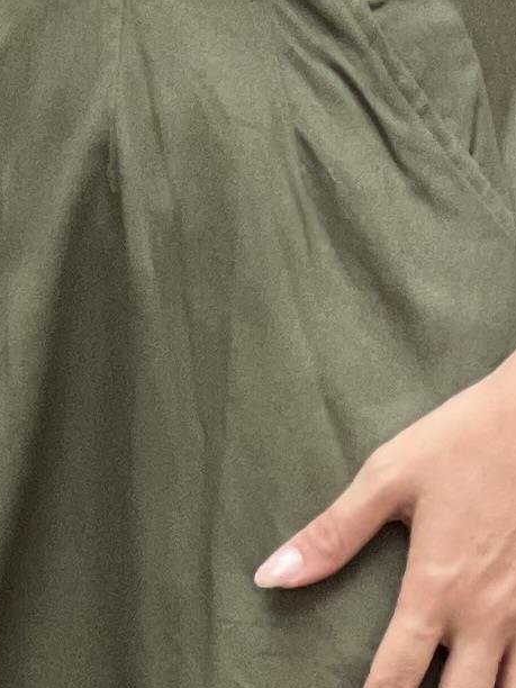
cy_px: 591
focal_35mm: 507
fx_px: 10077
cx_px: 208
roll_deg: +0.5
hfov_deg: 2.9
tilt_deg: -2.4
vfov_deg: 3.9
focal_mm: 9
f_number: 2.8
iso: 250
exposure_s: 1/105
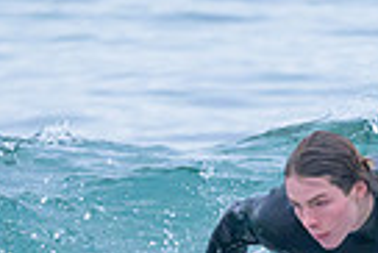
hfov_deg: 0.6
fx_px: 35811
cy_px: 357
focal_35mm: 3407
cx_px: 420
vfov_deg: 0.4
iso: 4000
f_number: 6.3
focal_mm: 800
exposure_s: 1/1250
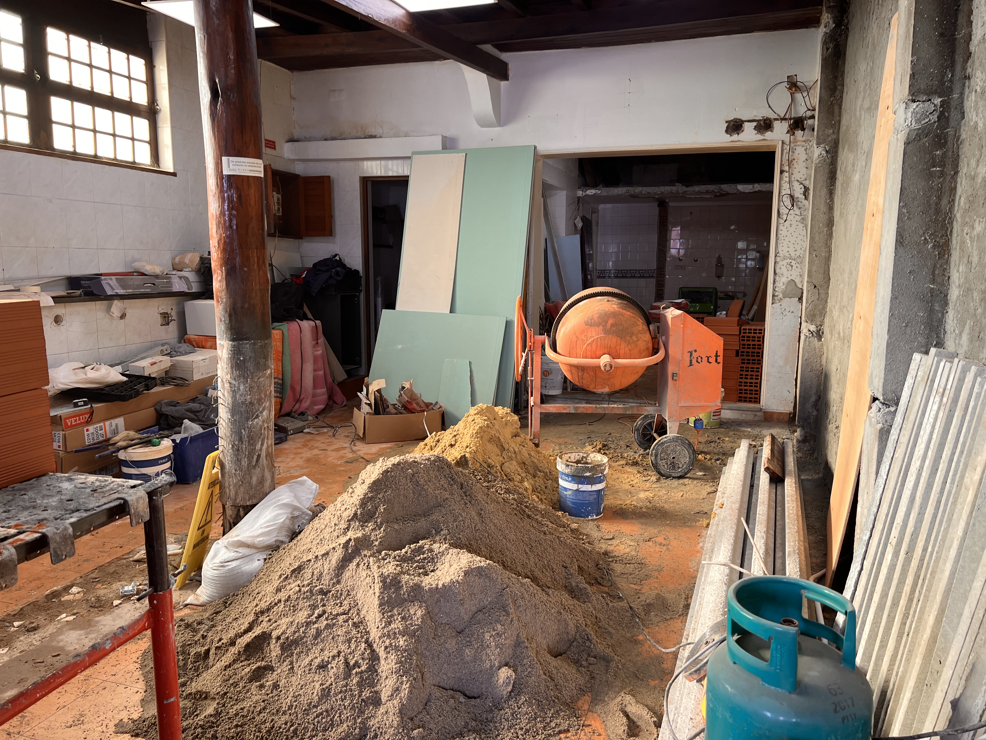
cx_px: 493
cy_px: 370
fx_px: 741
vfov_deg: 53.1
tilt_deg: -6.9
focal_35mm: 26
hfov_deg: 67.3
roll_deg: -0.7
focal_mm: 5.7
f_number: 1.5
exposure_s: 1/100
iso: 64
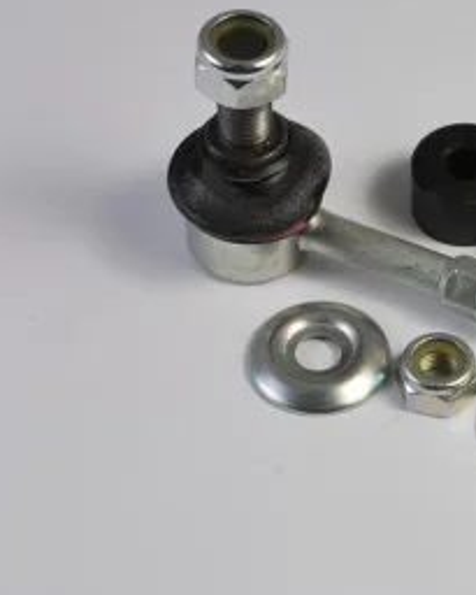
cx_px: 413
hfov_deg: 17.1
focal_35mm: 89
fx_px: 1564
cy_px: 275
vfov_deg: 21.5
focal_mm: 35
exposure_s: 1/30
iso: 140
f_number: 9
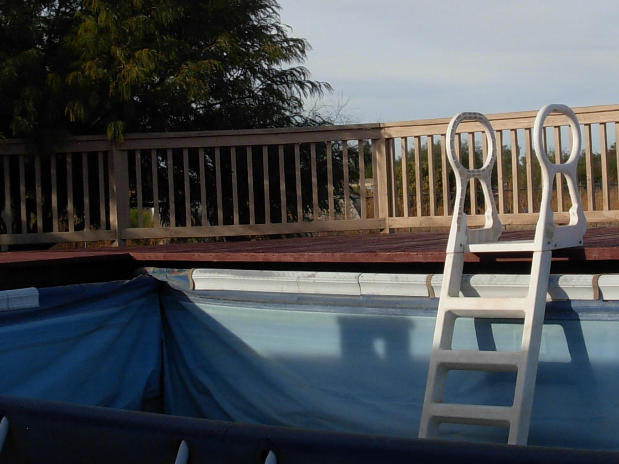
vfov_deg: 17.4
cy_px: 103
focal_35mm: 84
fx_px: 1502
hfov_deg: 23.2
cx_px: 381
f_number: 4.9
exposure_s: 1/497
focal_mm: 6.3
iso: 79
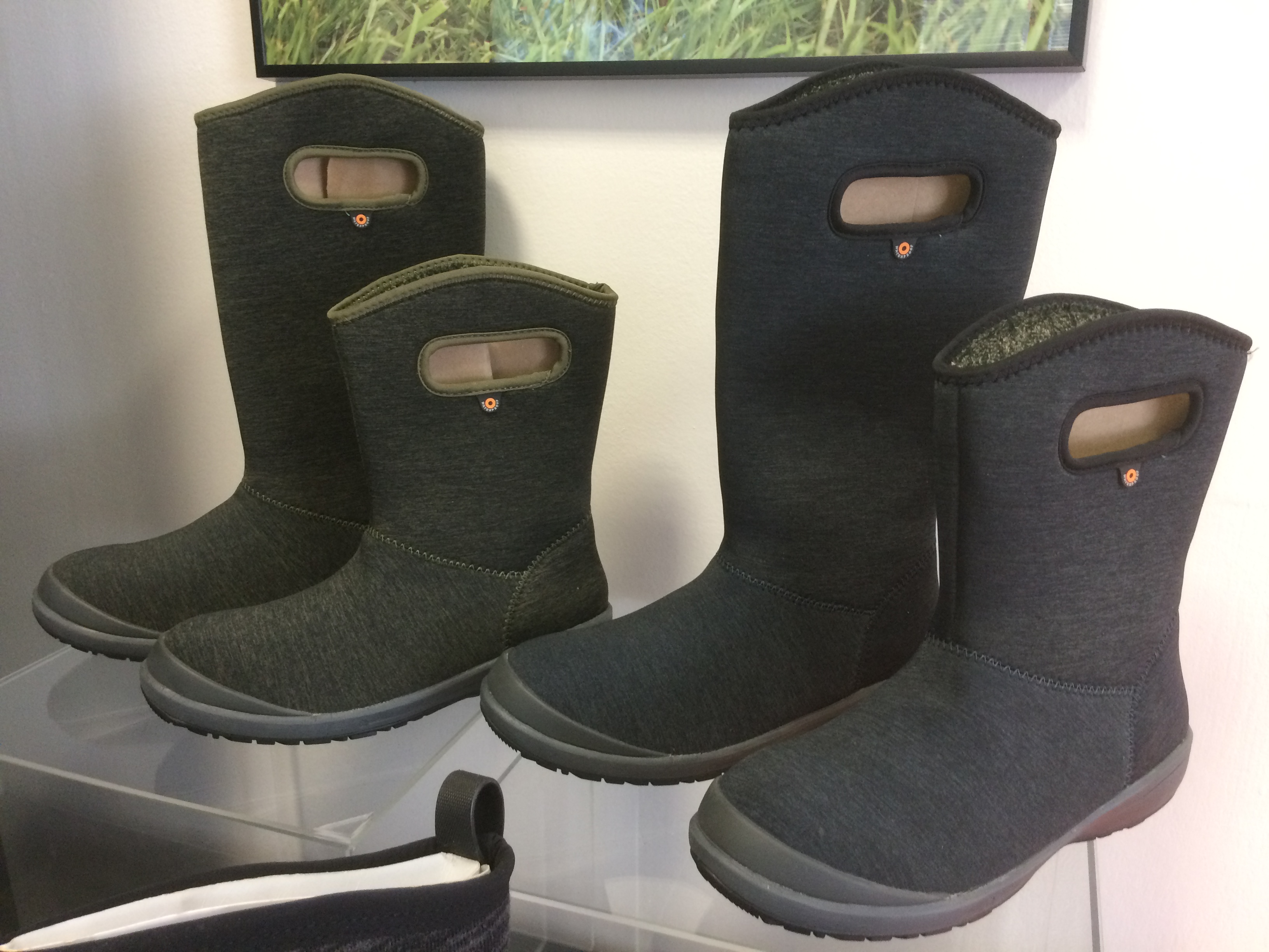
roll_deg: +0.6
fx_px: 1063
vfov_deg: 48.2
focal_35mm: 29
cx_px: 634
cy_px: 476
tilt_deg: -18.4
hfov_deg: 61.7
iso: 200
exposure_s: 1/33
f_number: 2.2
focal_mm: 4.15
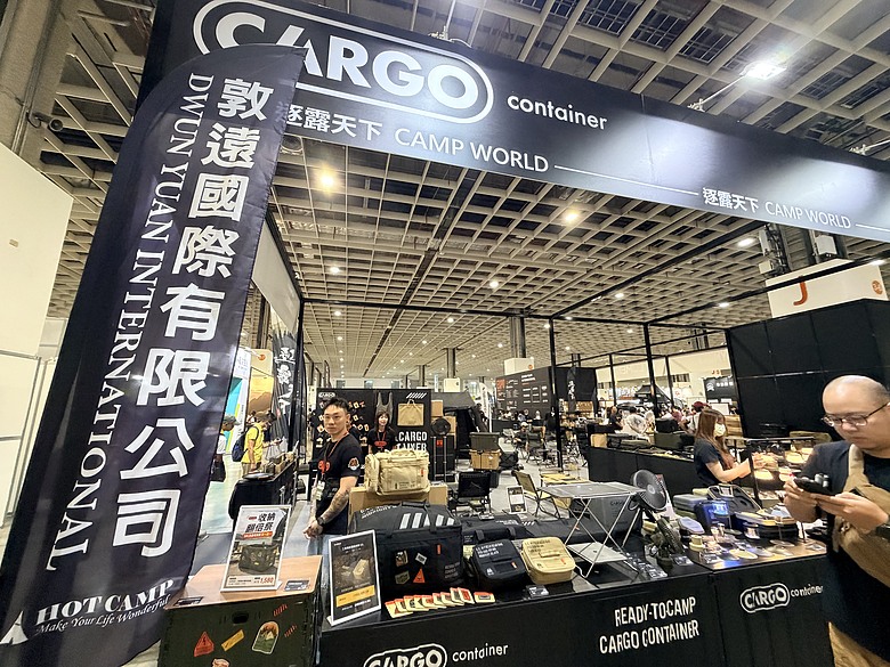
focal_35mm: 14
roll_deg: +1.0
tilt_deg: +10.4
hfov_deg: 102.1
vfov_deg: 85.7
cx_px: 445
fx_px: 360
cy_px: 334
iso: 400
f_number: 2.2
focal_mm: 2.22
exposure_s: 1/60
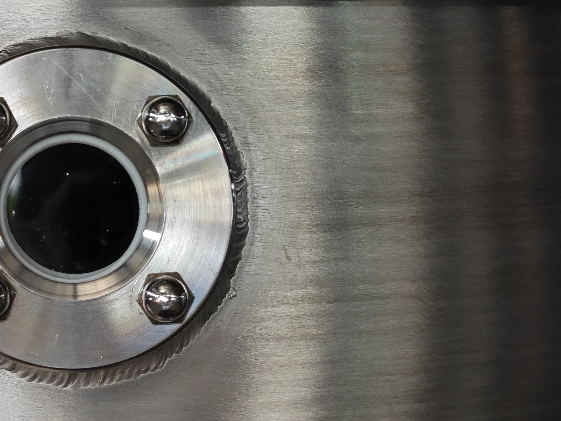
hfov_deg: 21.7
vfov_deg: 16.6
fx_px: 1442
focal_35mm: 89
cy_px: 187
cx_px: 96
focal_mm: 8.7
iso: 250
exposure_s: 1/100
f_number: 1.9
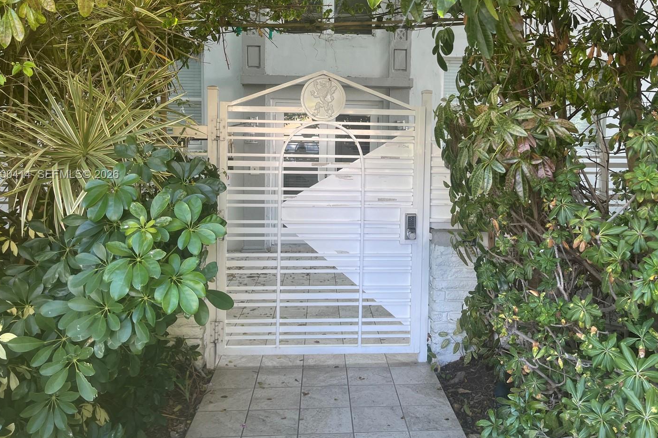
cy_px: 175
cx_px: 349
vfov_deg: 42.1
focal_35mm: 31
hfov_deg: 60.3
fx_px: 566
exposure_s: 1/121
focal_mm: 5.1
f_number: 1.6
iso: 50
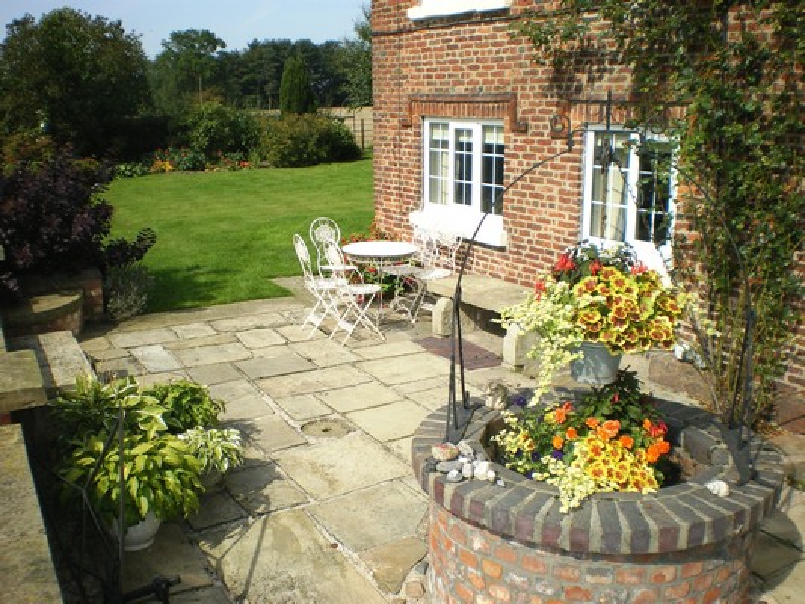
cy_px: 302
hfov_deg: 51.3
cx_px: 402
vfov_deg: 39.7
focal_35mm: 36
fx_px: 837
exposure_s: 1/640
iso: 64
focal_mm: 6.3
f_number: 4.6
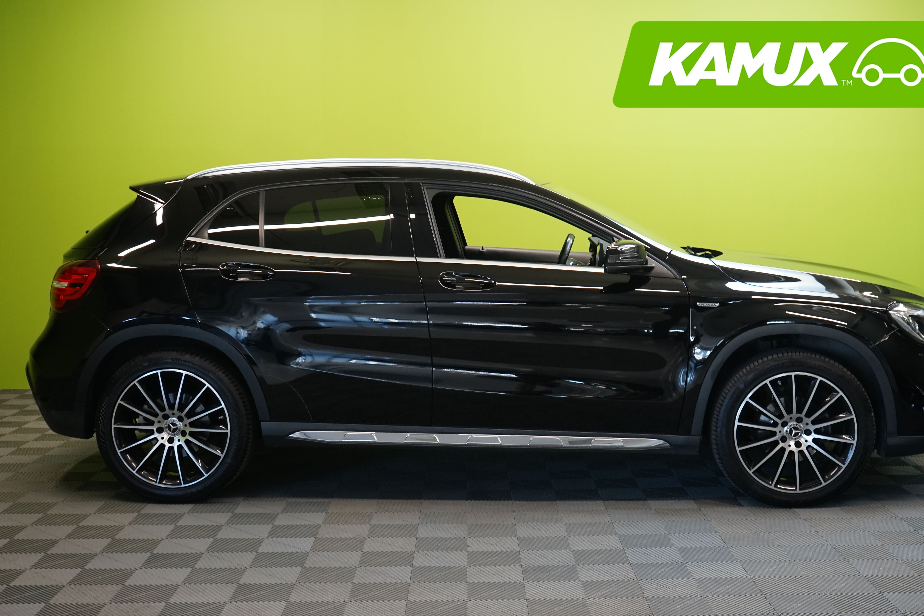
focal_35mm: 47
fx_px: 1206
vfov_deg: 28.6
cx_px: 486
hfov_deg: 41.9
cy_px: 325
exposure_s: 1/25
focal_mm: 43
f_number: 6.3
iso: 1250
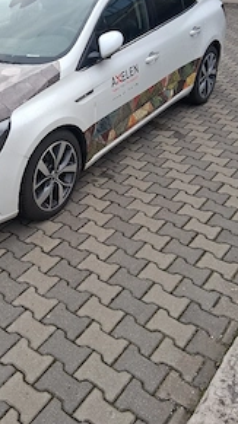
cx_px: 38
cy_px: 153
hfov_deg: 29.4
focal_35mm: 39
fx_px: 439
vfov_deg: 51.0
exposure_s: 1/159
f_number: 1.8
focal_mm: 3.98
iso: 25
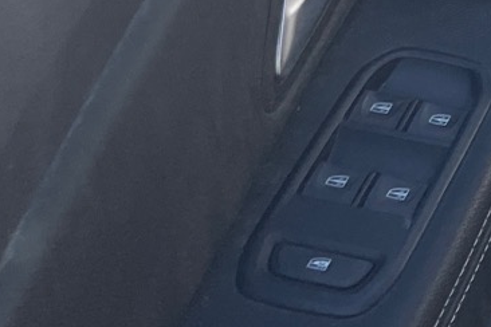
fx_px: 1814
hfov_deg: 12.6
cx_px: 1107
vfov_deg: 9.6
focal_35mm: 133
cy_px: -344
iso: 32
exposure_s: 1/801
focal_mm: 4.2
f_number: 1.6
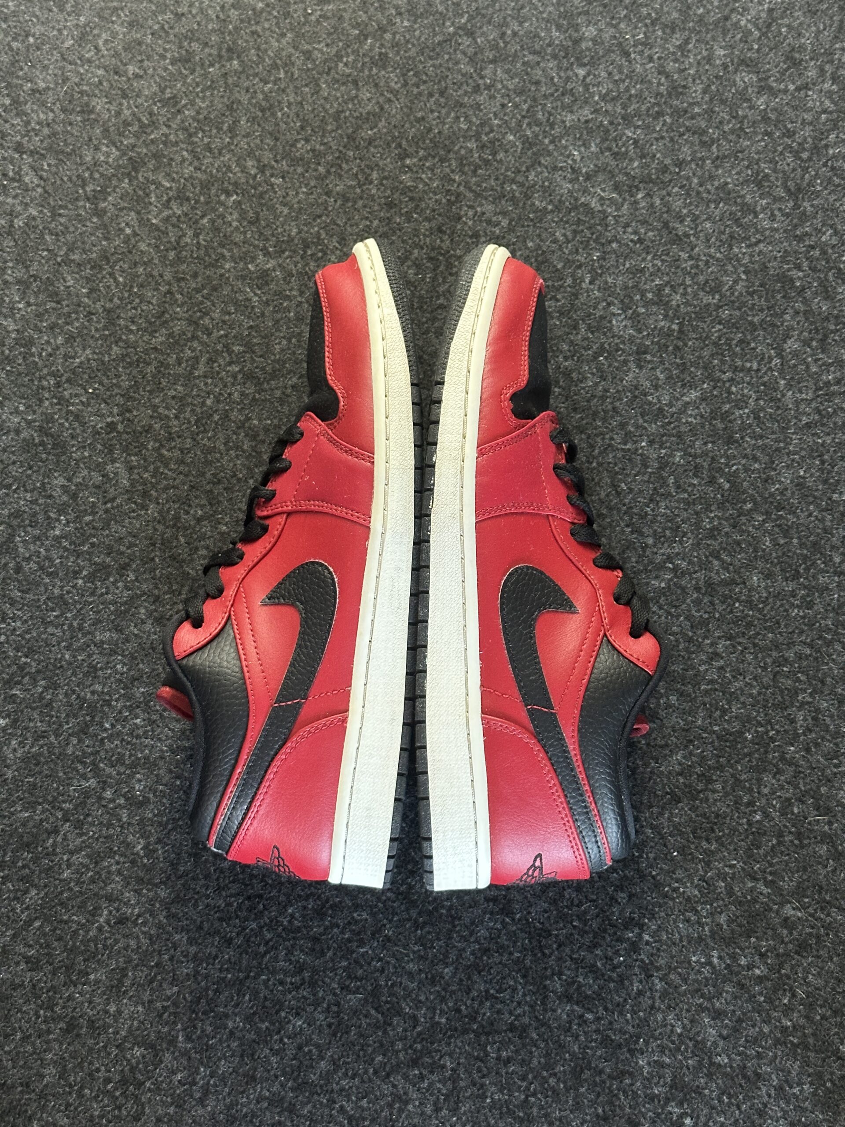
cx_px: 422
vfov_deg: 39.7
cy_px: 564
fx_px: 1562
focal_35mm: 48
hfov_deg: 30.3
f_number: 1.78
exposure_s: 1/33
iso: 400
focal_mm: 6.86
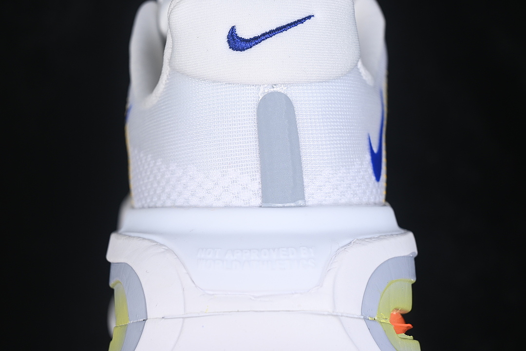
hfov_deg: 27.0
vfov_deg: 18.2
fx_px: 1096
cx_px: 263
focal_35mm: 75
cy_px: 176
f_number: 7.1
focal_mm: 50
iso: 160
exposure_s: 1/80
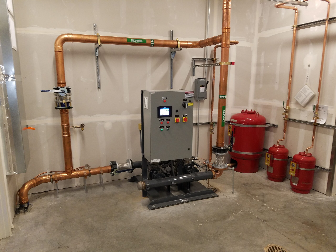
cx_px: 168
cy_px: 126
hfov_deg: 67.3
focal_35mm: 26
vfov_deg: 53.1
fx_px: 252
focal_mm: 4.2
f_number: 1.7
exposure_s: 1/40
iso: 100
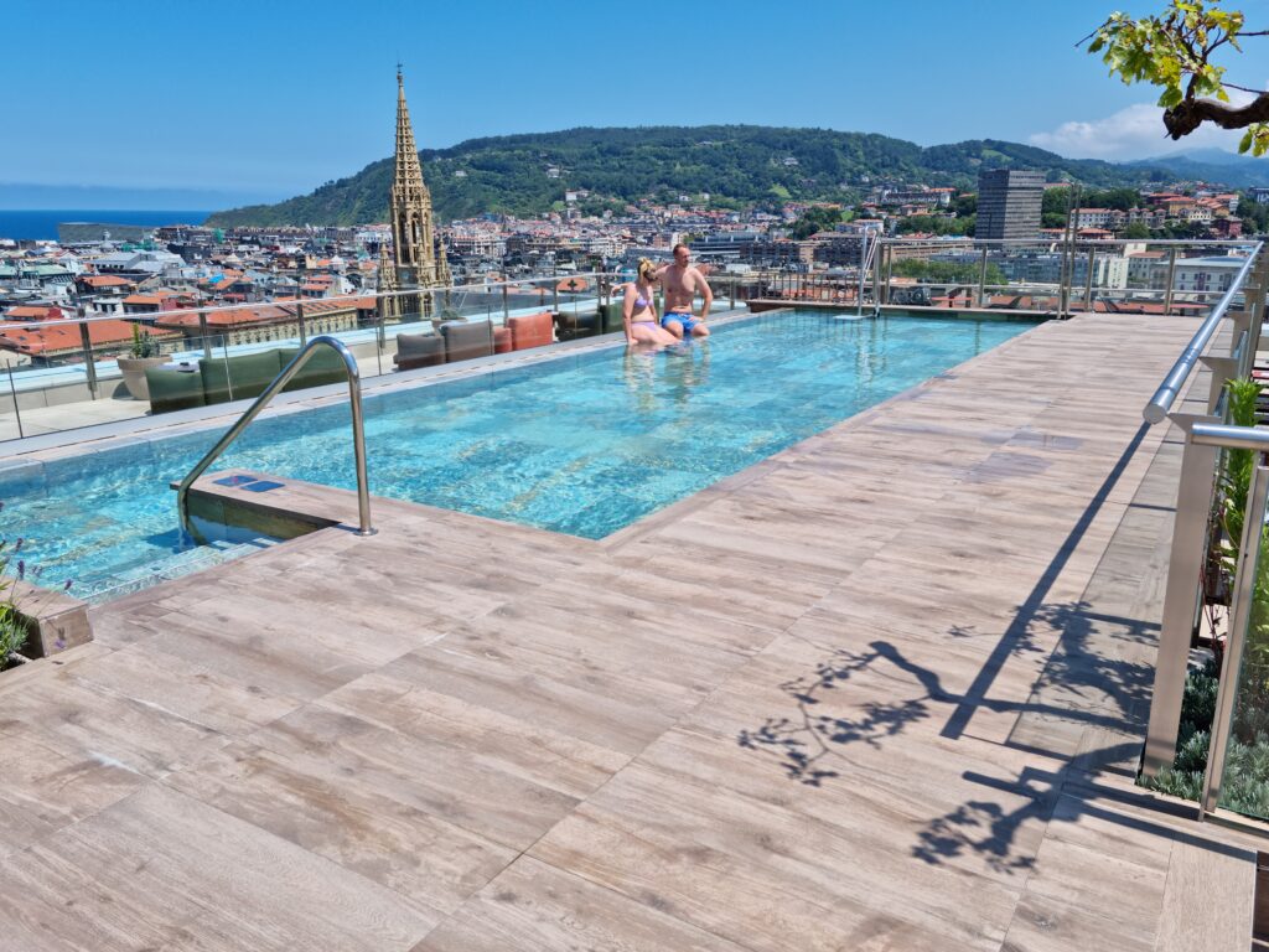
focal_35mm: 27
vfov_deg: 51.4
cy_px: 476
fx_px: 990
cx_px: 634
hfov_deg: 65.3
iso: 25
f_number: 2
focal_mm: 5.9
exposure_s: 1/1104
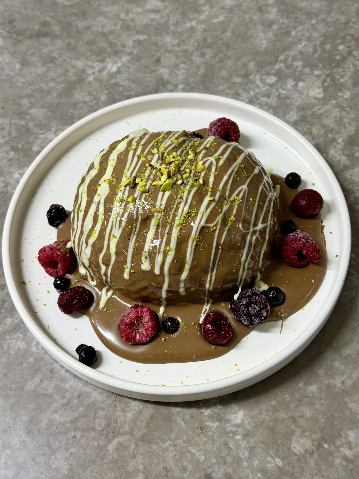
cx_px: 180
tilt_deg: -60.9
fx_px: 664
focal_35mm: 48
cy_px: 240
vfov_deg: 39.7
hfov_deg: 30.3
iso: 64
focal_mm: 6.76
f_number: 1.78
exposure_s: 1/50
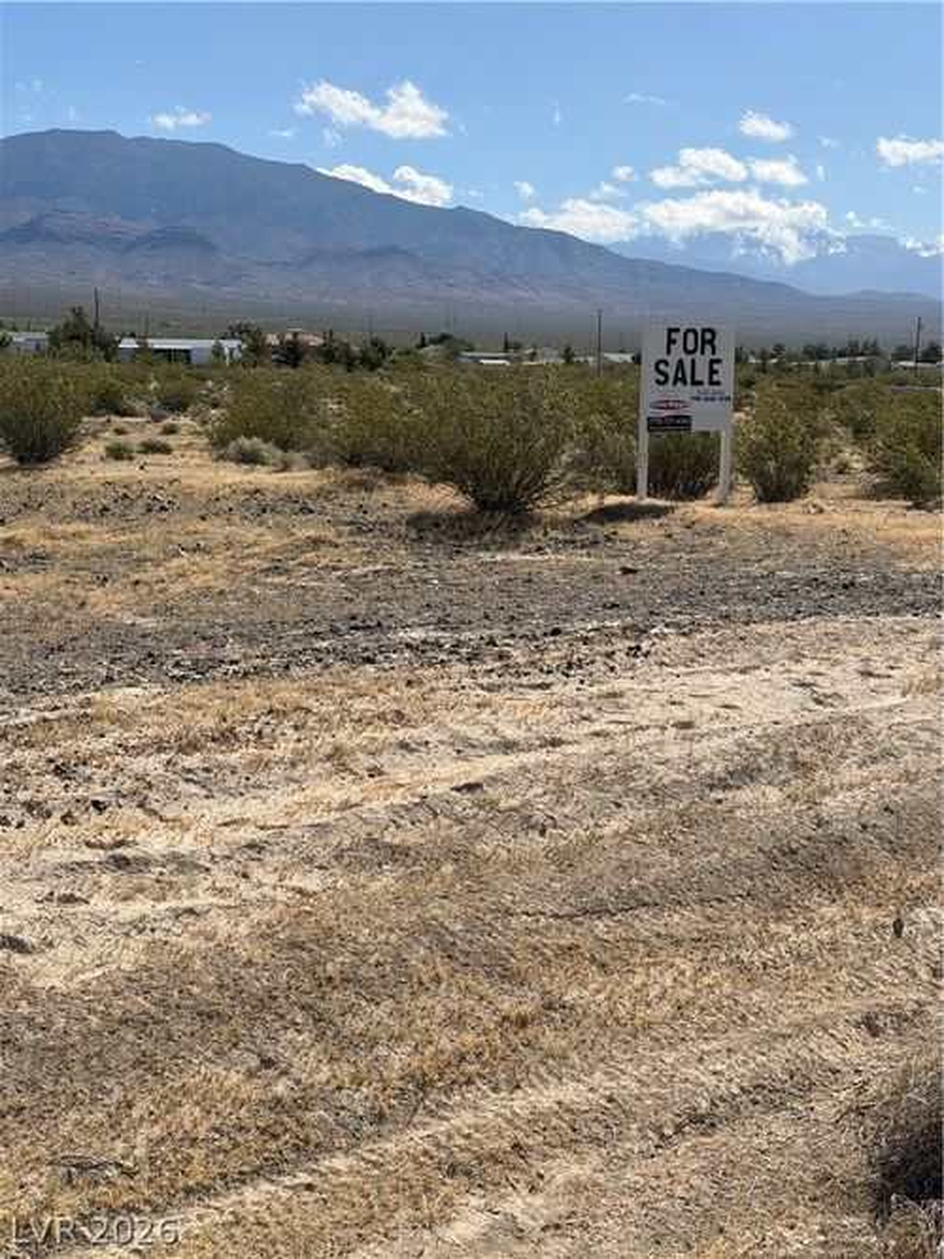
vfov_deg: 39.7
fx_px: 1746
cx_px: 472
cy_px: 630
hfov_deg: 30.3
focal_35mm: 48
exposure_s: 1/7143
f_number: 1.78
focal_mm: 6.76
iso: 64
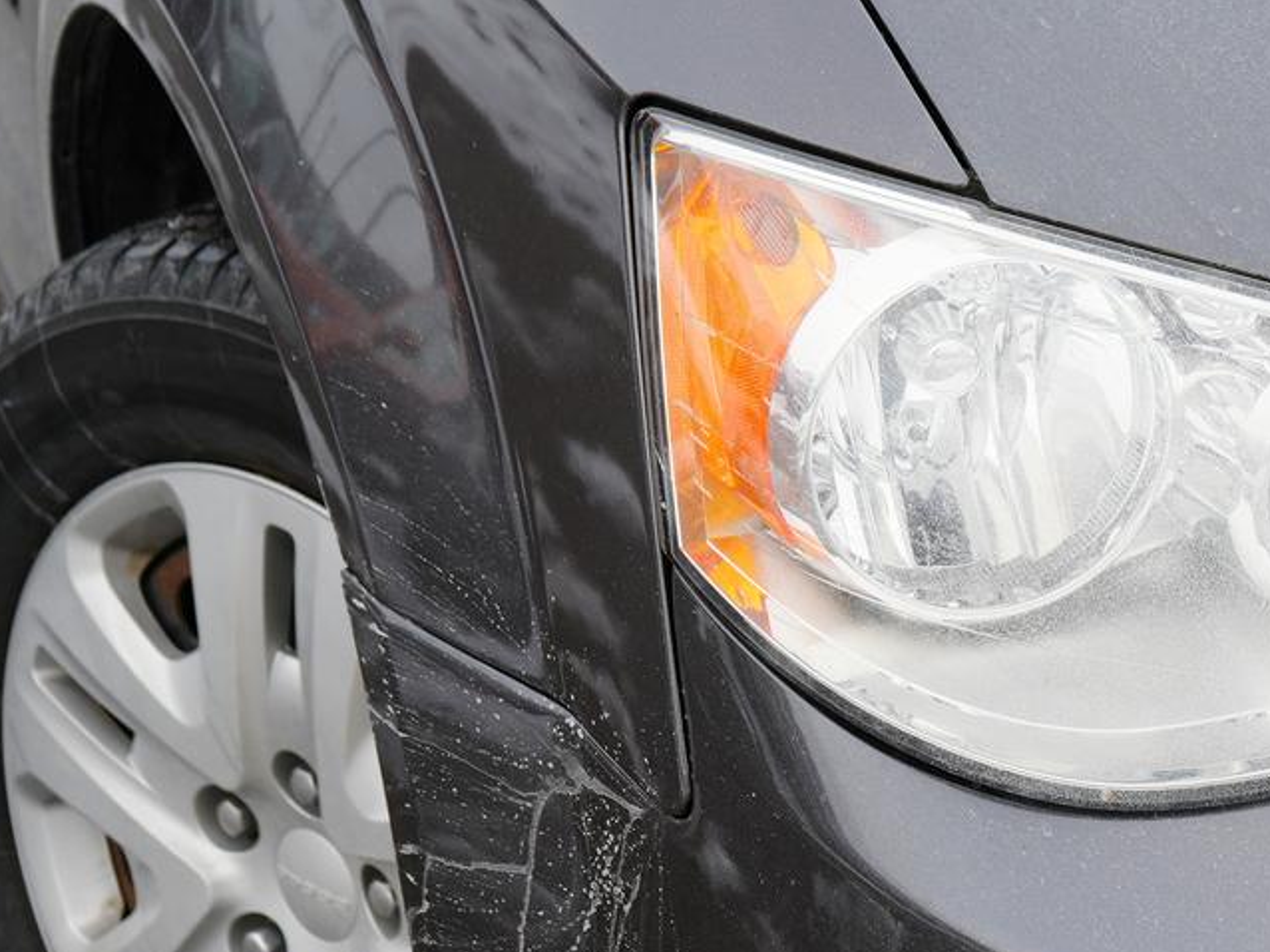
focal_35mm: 110
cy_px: 590
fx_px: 4034
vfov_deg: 13.4
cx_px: 1073
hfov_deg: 17.7
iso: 100
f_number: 5.6
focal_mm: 57
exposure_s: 1/125
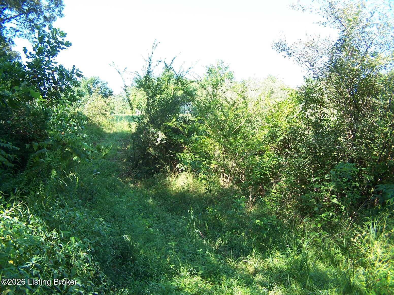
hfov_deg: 49.0
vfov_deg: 37.7
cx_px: 197
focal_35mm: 38
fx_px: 433
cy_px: 148
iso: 80
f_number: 2.8
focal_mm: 6.3
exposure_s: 1/125
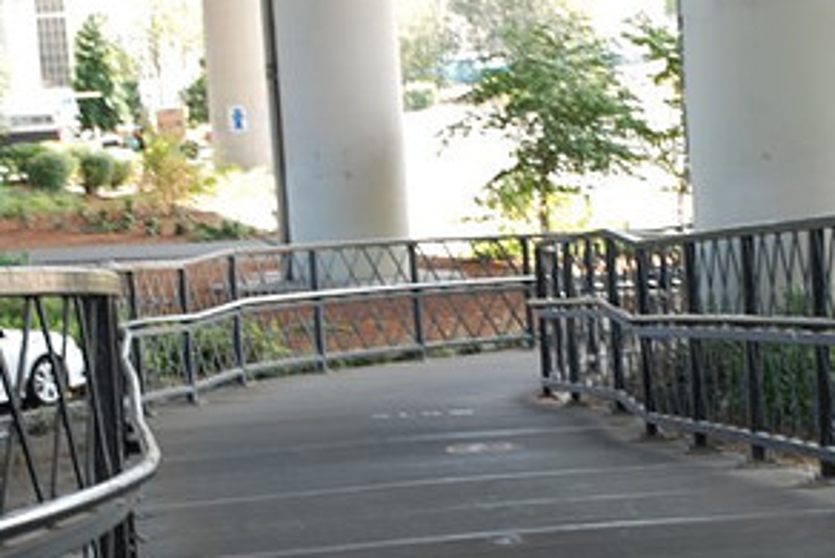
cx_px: 420
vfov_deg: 9.2
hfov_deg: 13.8
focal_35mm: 149
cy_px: 422
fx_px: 3458
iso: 100
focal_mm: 50
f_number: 5
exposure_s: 1/30
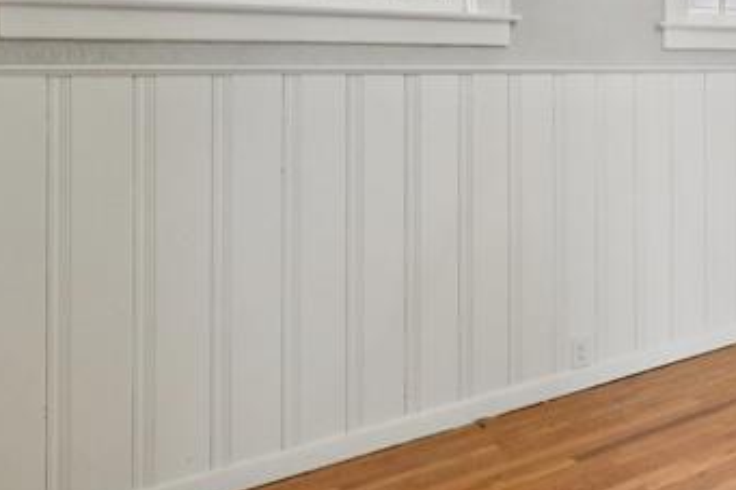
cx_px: 885
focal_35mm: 45
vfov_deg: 28.9
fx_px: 920
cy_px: 67
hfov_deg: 34.7
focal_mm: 10
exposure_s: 1/30
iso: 800
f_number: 8
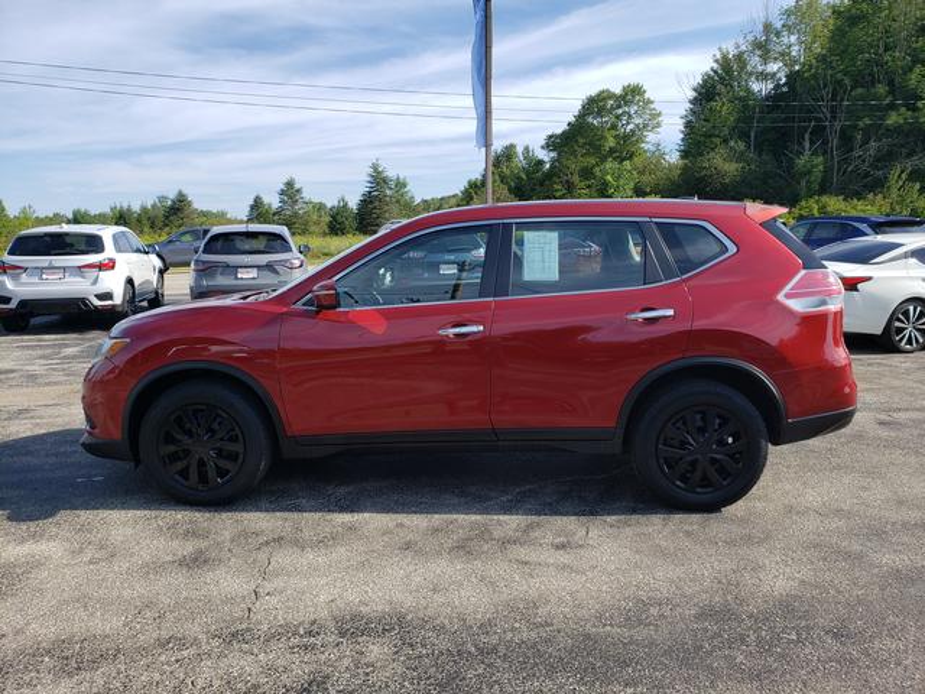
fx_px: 695
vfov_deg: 53.1
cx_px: 462
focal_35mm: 26
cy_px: 347
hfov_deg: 67.3
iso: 50
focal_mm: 4.3
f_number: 2.4
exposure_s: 1/922
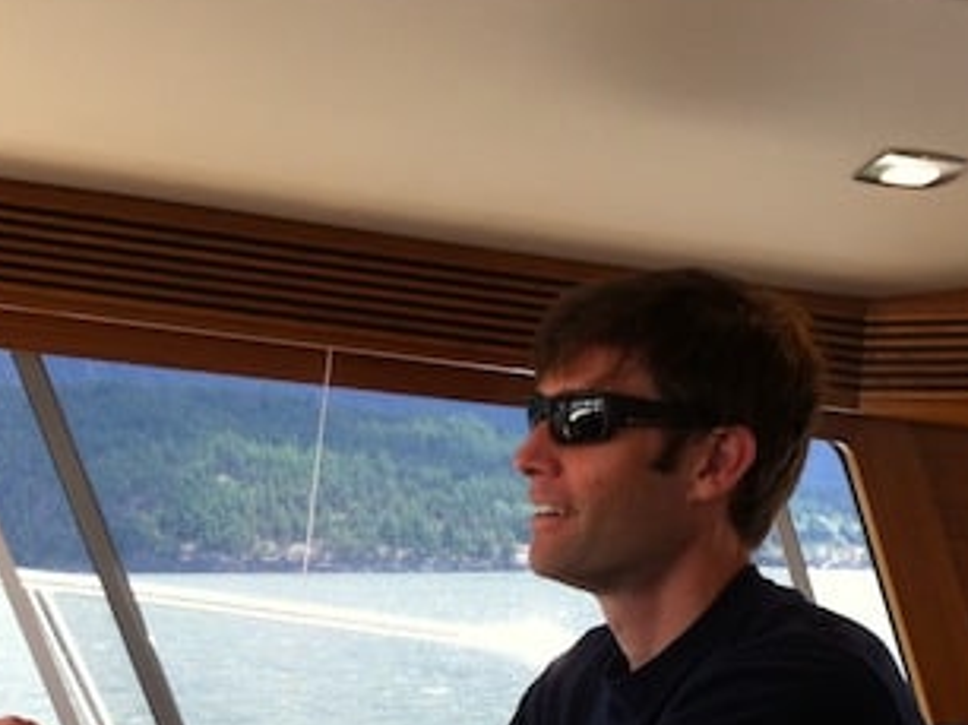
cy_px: 617
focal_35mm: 74
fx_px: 2068
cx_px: 421
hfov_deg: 26.3
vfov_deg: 19.6
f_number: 2.8
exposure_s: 1/120
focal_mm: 3.85
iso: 80
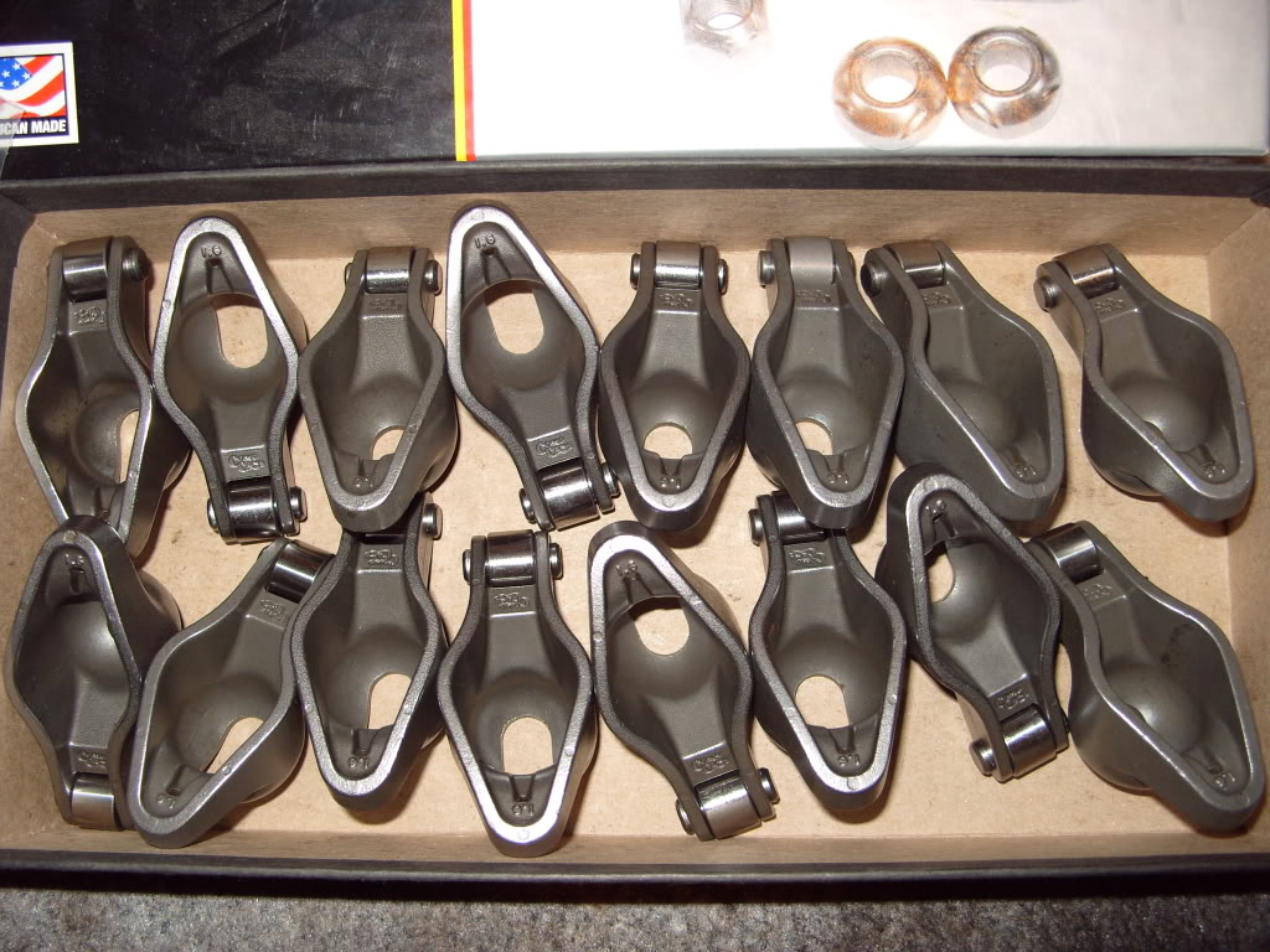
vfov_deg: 40.7
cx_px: 635
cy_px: 476
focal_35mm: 35
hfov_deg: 52.6
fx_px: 1284
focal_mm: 7.8
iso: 100
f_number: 2.8
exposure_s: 1/45
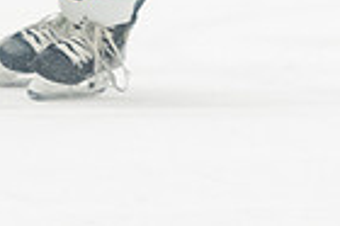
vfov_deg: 1.0
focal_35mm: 1321
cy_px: -242
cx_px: -486
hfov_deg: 1.6
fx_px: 12461
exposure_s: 1/800
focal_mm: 175
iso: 3200
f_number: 2.8
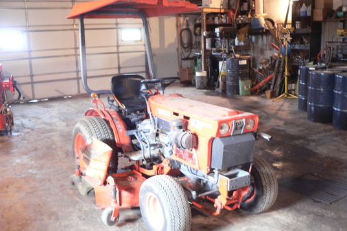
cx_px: 174
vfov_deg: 35.0
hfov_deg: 50.7
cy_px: 121
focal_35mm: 38
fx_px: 366
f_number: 2.8
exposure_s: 1/5
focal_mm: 6
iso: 200
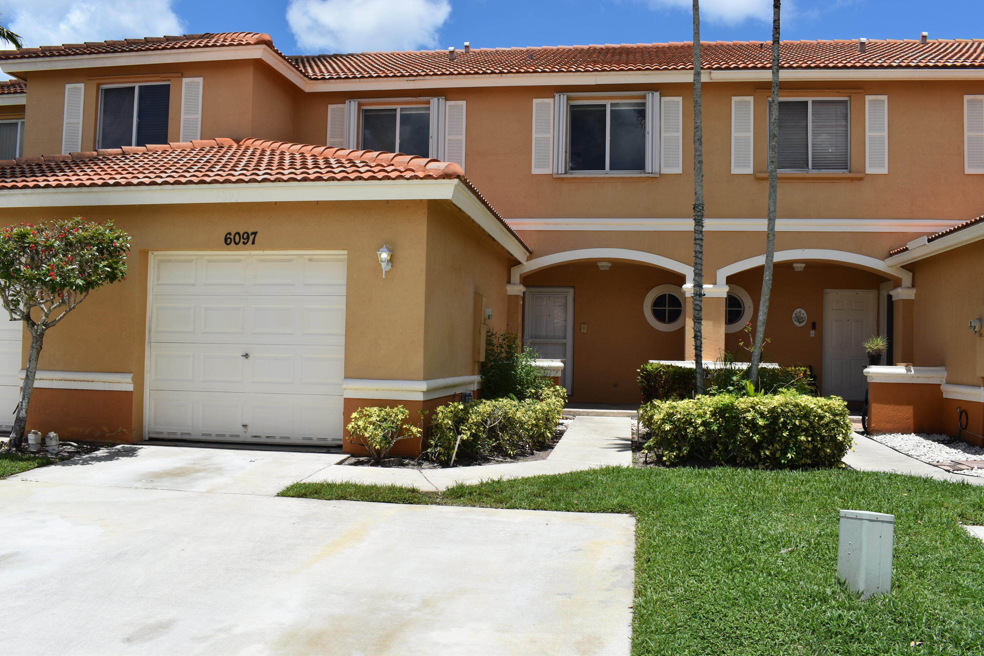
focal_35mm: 32
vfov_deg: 41.7
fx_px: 861
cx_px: 492
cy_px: 328
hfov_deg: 59.5
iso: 100
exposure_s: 1/320
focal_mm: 21
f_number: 9
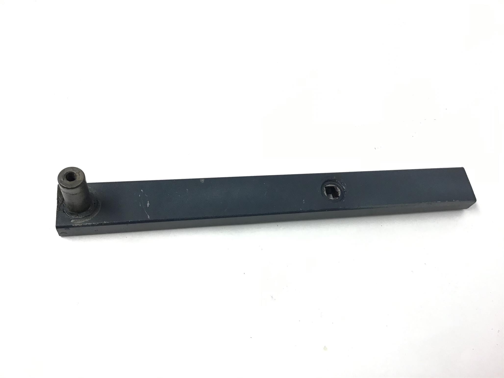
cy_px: 189
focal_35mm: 31
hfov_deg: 58.4
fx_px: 451
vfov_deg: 45.4
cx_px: 252
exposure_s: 1/30
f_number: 2.4
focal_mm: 3.3
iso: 32
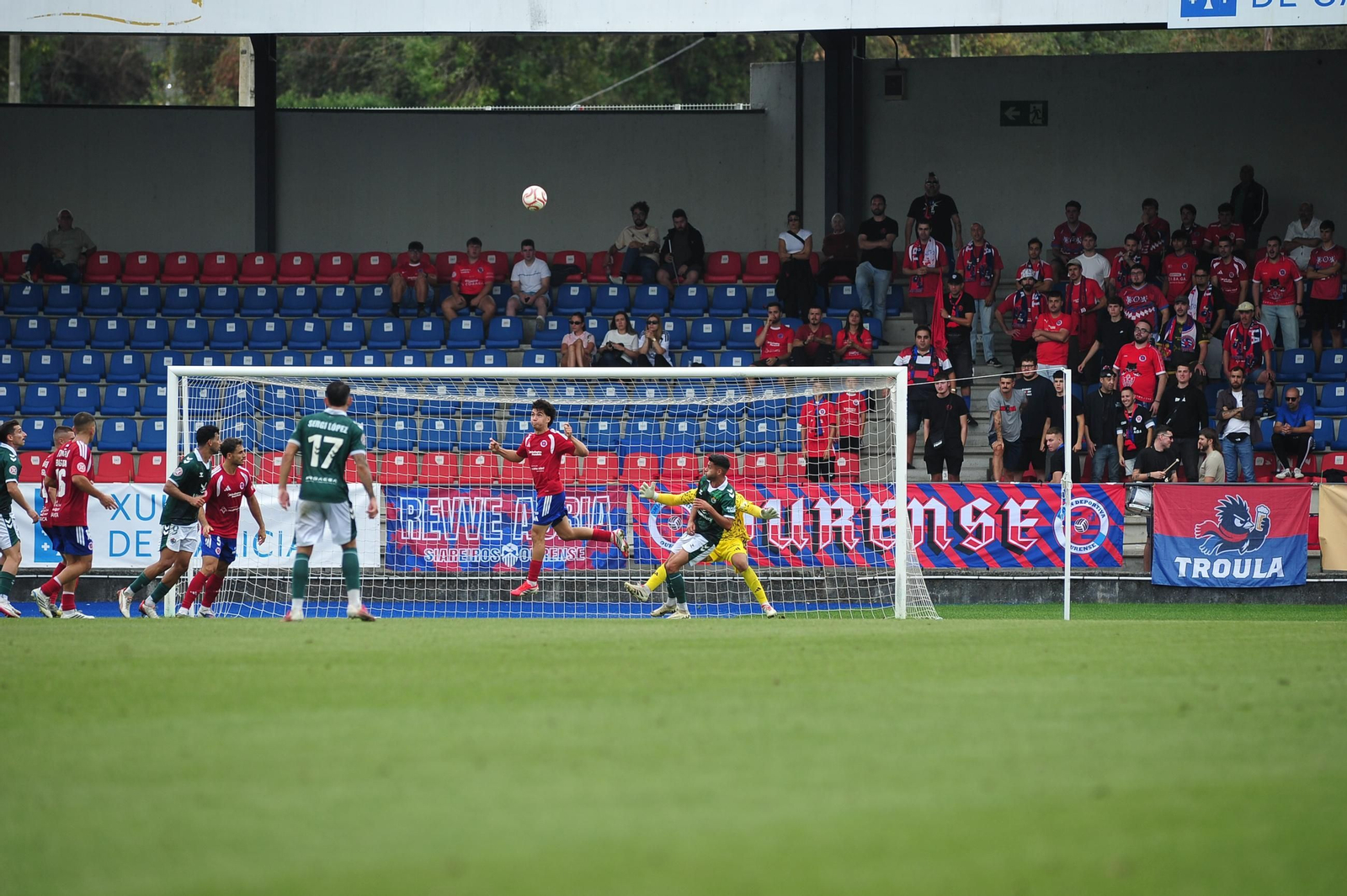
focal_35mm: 300
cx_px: 674
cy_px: 448
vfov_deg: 4.6
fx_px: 11219
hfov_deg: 6.9
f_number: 4
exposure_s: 1/1000
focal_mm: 300
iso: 500
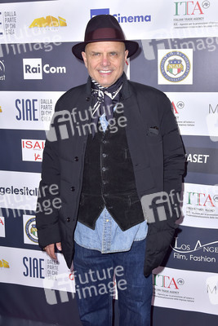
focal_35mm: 40
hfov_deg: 33.4
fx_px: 363
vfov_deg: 48.4
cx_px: 109
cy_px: 163
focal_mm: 40
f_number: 6.3
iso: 500
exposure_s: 1/320
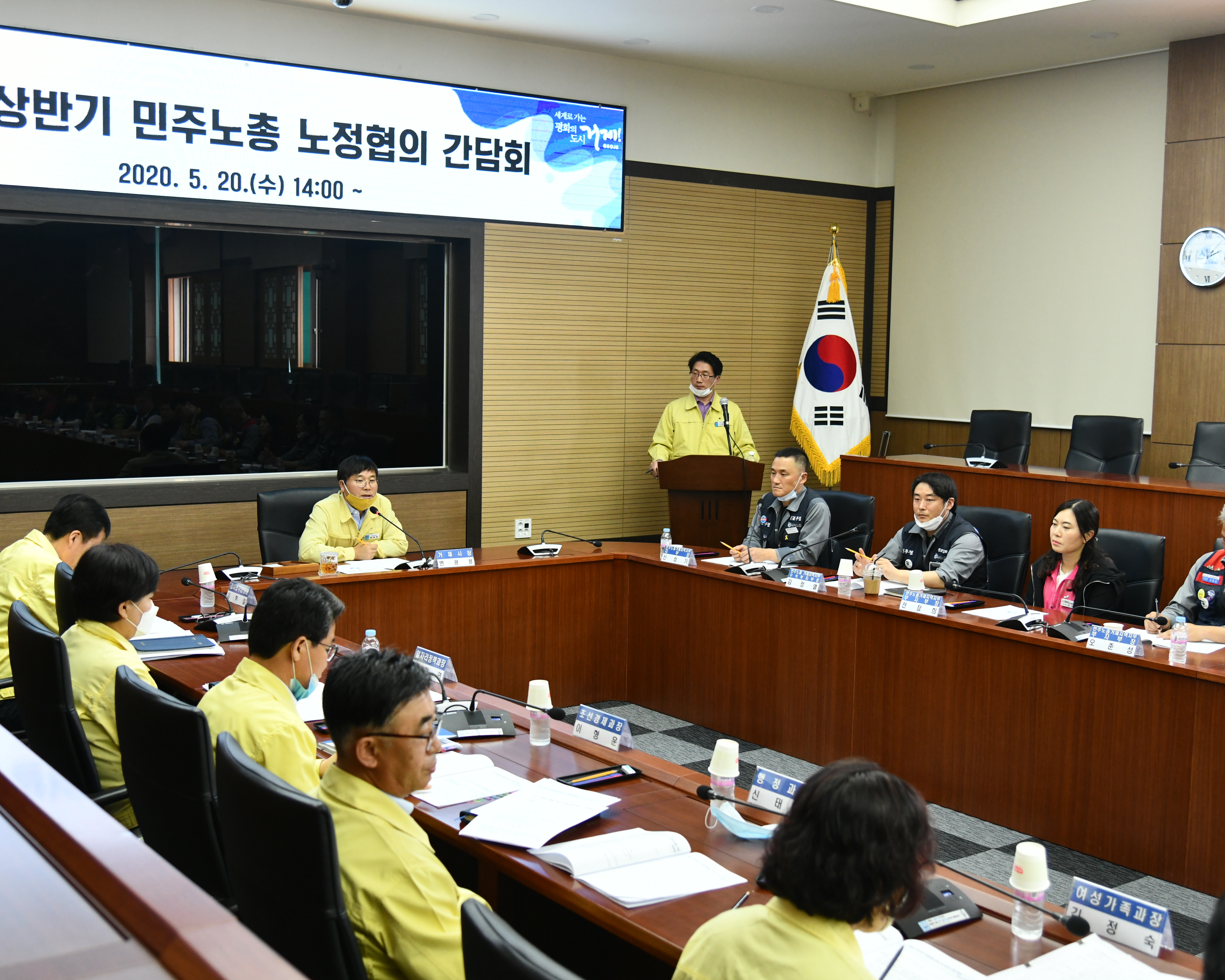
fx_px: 1450
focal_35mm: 40
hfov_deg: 45.8
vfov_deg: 37.3
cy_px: 492
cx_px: 590
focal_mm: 35
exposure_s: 1/250
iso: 1800
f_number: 4
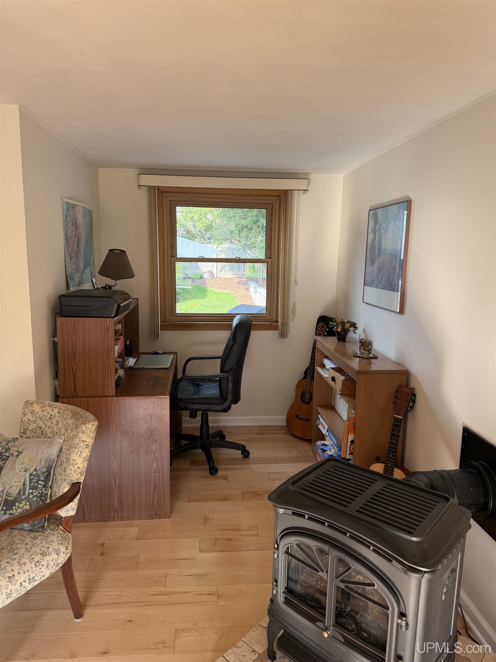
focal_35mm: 24
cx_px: 248
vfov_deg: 71.6
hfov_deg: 56.8
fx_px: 459
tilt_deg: -8.6
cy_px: 331
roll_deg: -0.7
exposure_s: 1/123
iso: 125
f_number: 1.78
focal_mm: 6.76
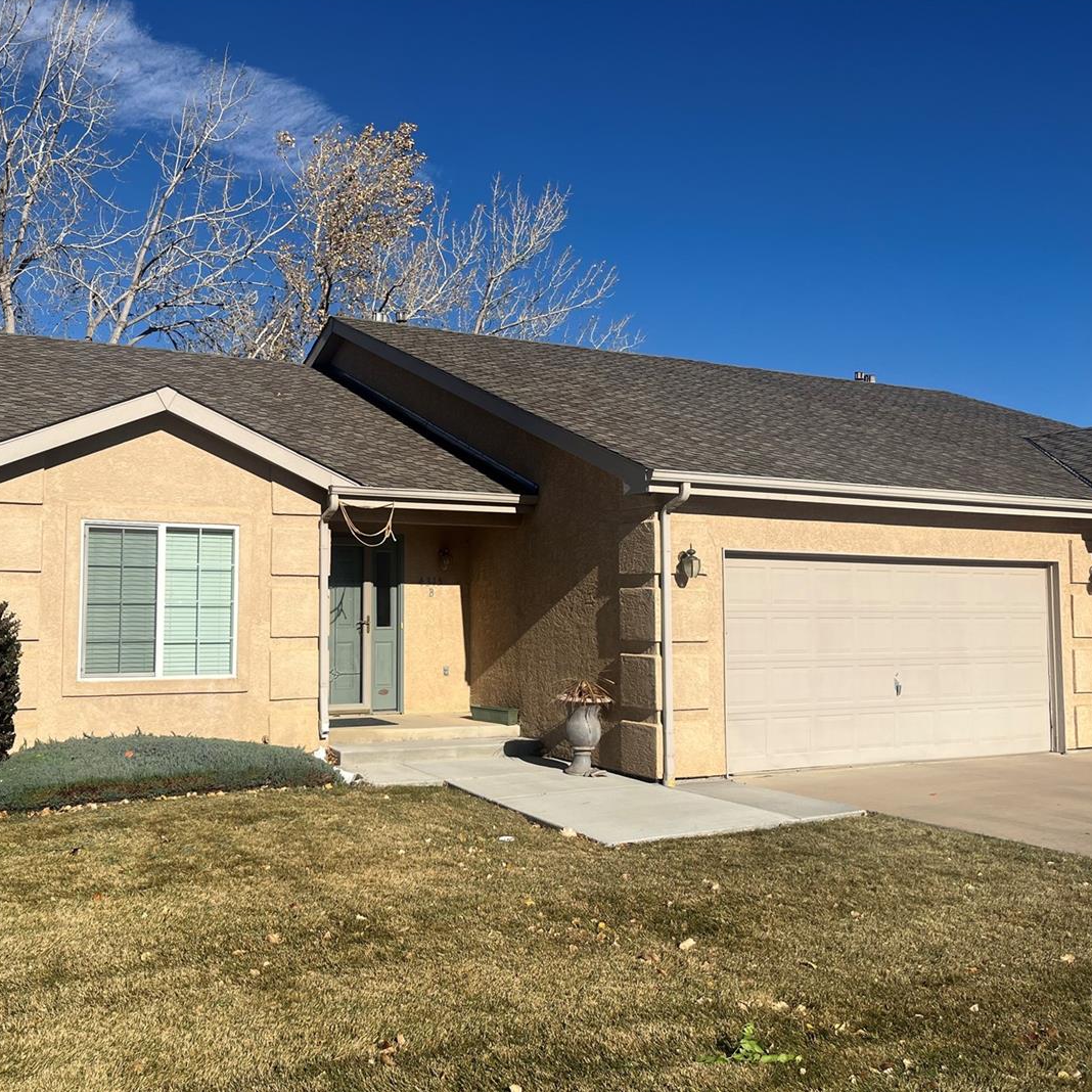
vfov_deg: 52.5
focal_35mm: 31
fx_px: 1106
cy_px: 544
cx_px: 419
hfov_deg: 52.1
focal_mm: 5.1
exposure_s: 1/6897
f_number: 1.6
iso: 50
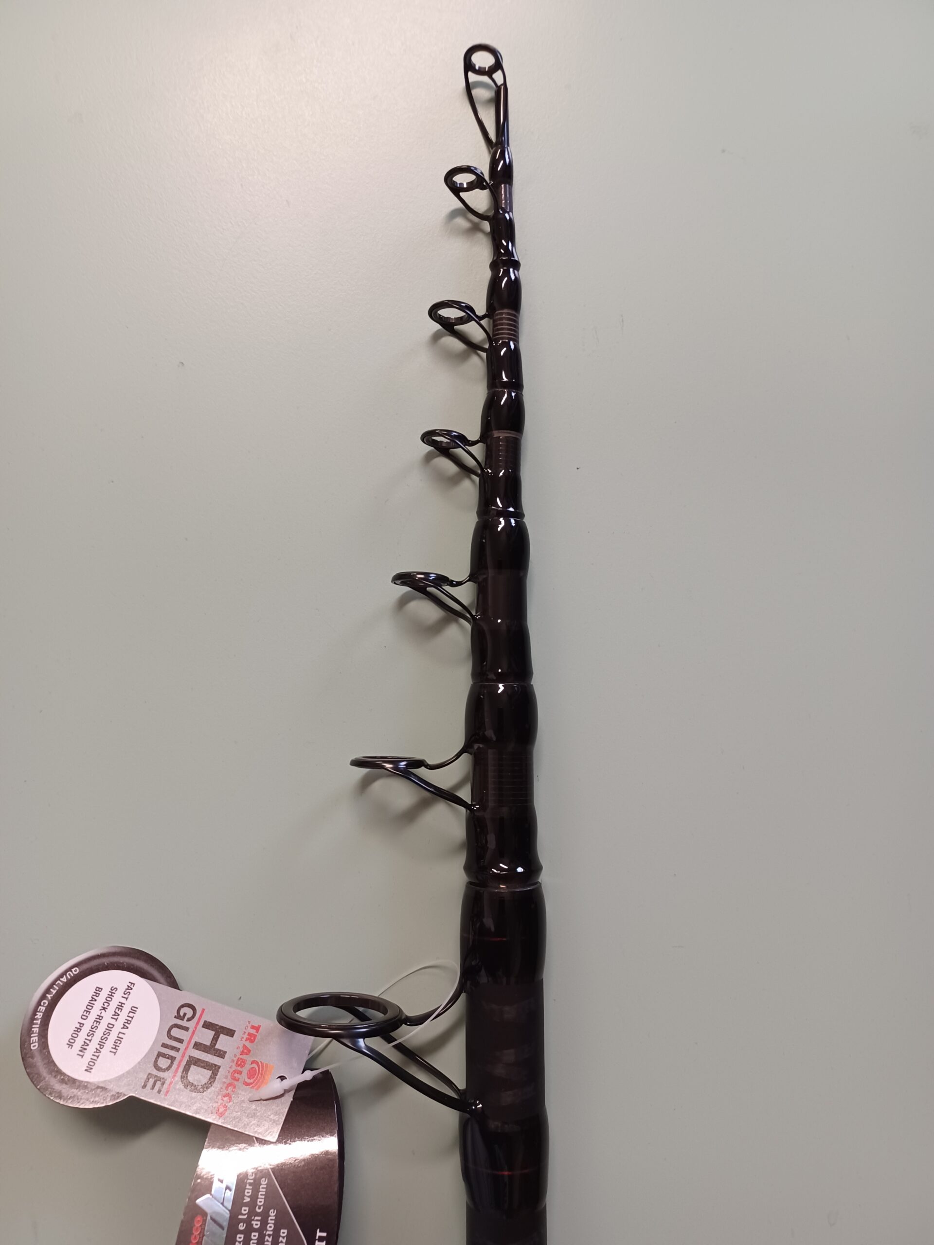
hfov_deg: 54.9
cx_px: 467
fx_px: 899
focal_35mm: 25
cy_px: 622
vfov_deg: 69.4
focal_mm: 4.6
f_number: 1.8
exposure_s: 1/25
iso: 400
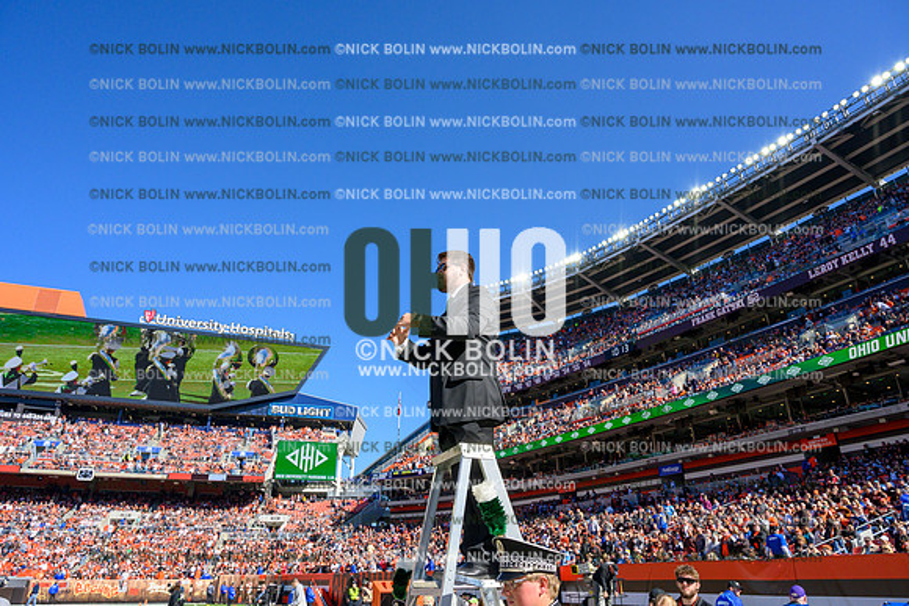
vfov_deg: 53.2
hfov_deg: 73.7
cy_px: 303
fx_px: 606
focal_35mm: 24
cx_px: 454
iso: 1000
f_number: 8
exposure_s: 1/3200
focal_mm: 24
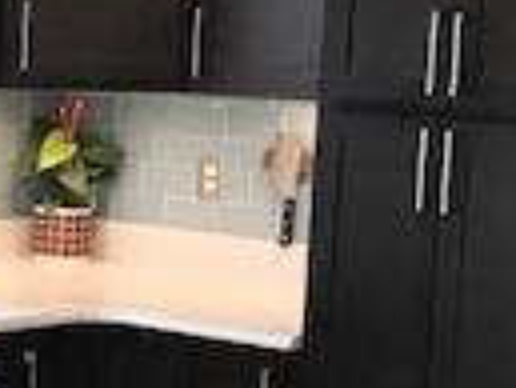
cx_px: -312
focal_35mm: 139
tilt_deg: -8.4
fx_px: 2074
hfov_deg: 13.2
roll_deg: +0.1
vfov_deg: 10.7
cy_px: 268
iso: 25
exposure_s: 1/30
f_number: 1.8
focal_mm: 3.99
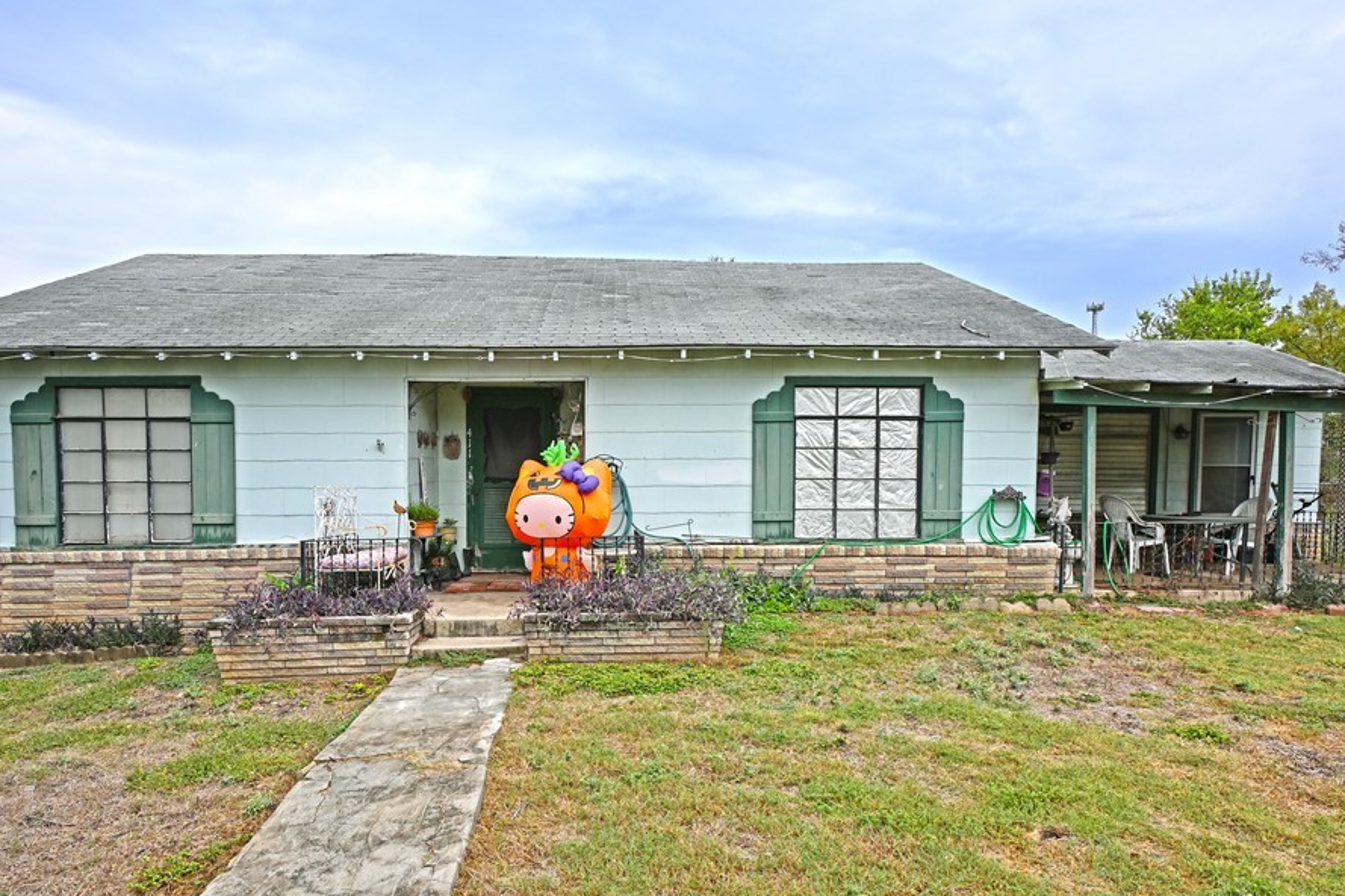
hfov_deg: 78.5
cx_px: 628
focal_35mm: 22
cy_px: 497
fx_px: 822
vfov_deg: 57.1
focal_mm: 12
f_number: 5.6
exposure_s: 1/125
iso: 64
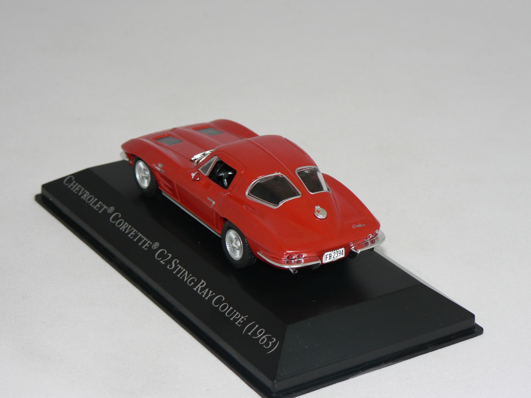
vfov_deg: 14.2
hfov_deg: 18.9
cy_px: 199
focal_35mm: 104
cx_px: 266
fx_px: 1595
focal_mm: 17.3
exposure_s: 1/60
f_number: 3.2
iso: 80
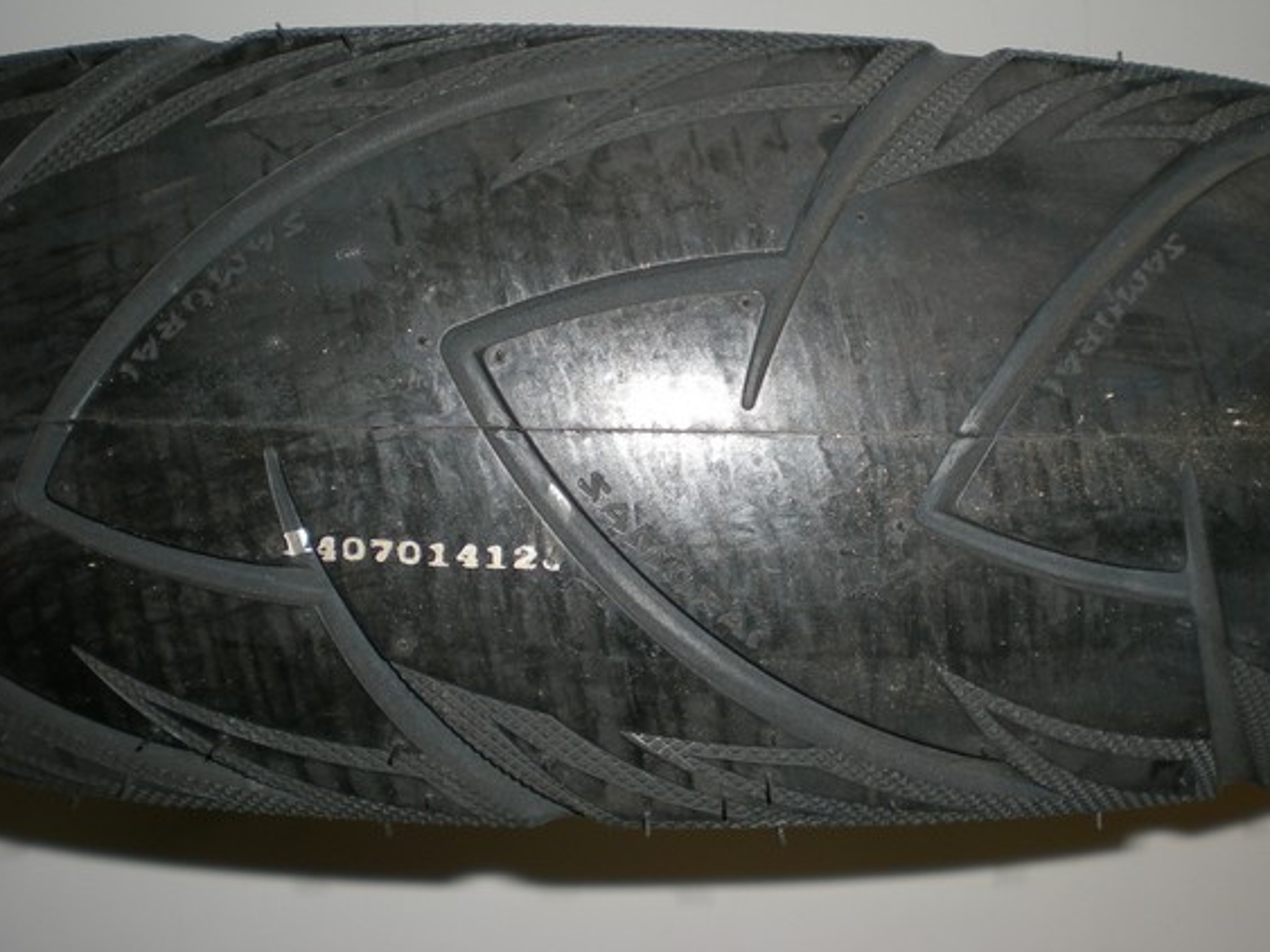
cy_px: 424
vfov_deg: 29.1
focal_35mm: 50
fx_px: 1834
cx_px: 674
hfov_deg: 38.2
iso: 50
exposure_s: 1/60
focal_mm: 7.4
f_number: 3.5
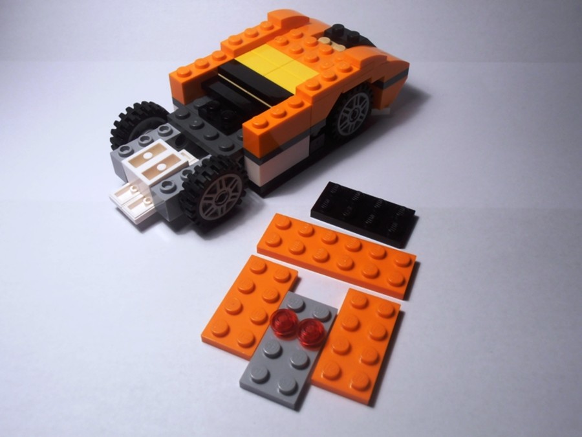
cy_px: 218
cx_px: 291
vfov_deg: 38.7
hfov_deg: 50.1
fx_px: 622
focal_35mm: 37
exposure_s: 1/60
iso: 80
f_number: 3.9
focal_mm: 6.61
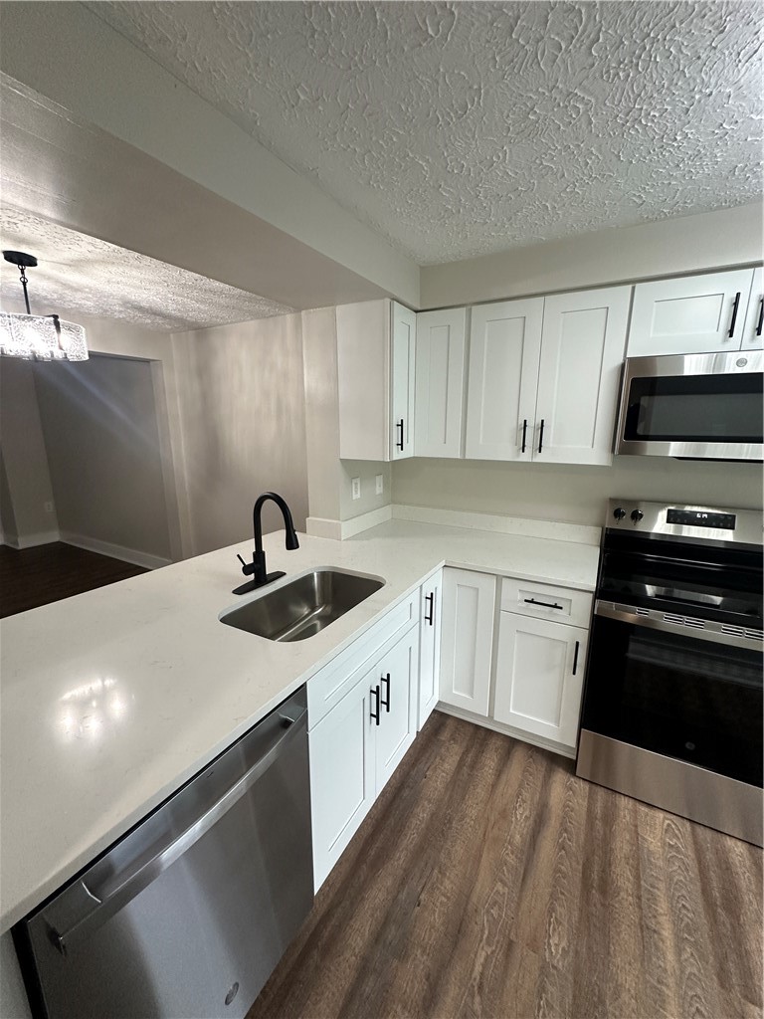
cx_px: 382
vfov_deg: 102.1
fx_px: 412
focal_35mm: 14
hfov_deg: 85.7
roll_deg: -2.0
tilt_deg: -14.0
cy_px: 510
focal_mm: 2.22
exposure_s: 1/120
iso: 250
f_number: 2.2
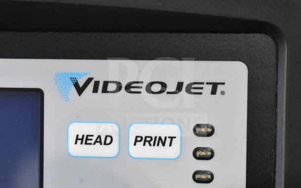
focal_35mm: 85
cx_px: 151
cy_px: 97
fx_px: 693
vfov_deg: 15.4
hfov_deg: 24.5
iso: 6400
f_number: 9
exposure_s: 1/320
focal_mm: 55
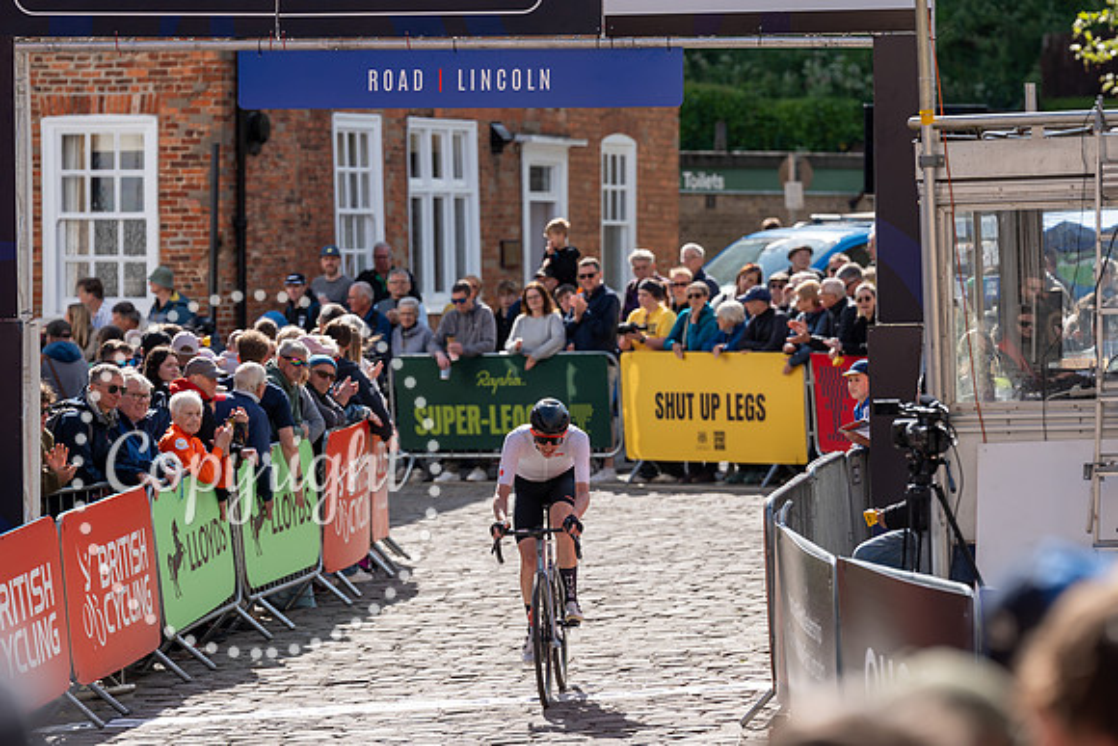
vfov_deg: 7.6
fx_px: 5633
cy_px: 373
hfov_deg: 11.3
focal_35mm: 181
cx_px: 559
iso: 160
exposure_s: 1/1000
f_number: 4
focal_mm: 175
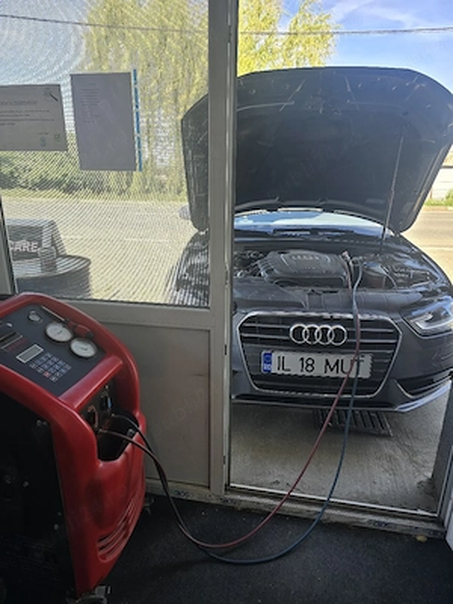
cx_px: 226
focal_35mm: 23
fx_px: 401
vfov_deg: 73.9
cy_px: 302
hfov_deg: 58.9
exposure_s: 1/132
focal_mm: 6.3
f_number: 1.7
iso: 12
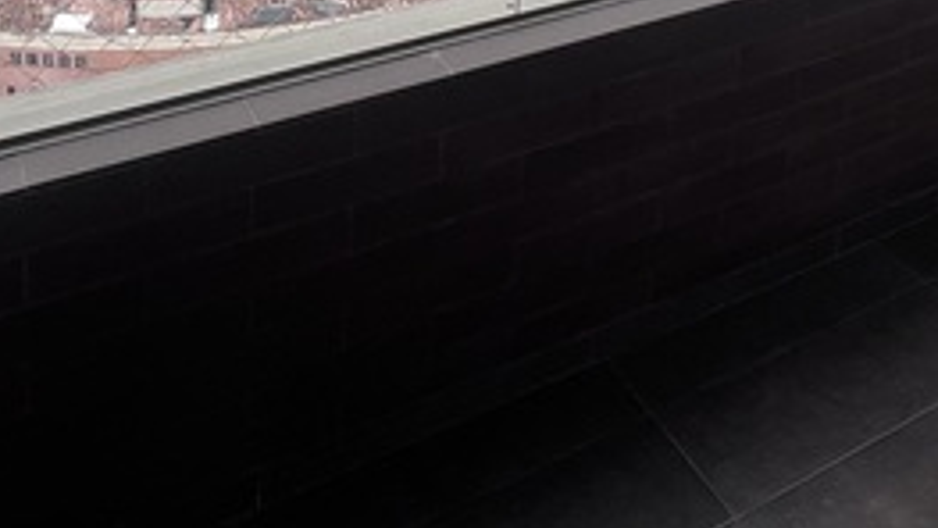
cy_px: -314
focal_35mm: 43
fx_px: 1070
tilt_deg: -9.8
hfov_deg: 47.3
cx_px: 524
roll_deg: -2.4
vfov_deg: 21.8
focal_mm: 1.57
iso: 32
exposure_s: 1/570
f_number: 1.8
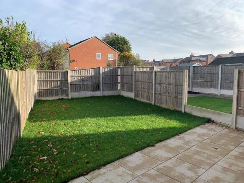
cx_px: 122
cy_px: 92
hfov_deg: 67.3
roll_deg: -0.5
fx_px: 183
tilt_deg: -5.6
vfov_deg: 53.0
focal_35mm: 26
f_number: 1.8
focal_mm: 4.25
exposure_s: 1/1054
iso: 25
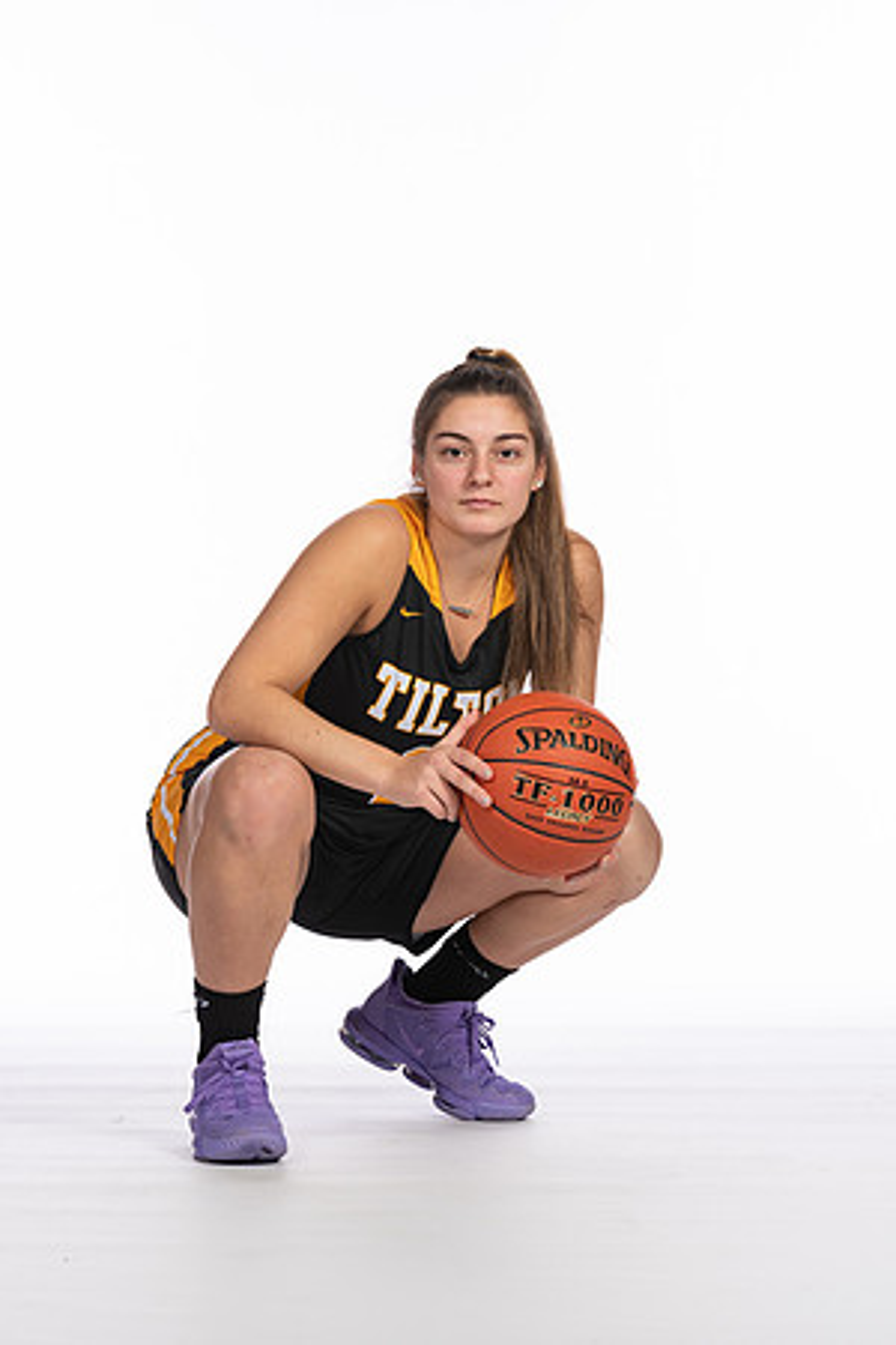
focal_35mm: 153
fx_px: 5712
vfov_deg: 13.4
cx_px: 448
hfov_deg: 9.0
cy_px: 672
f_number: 5.6
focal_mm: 102
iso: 100
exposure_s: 1/100
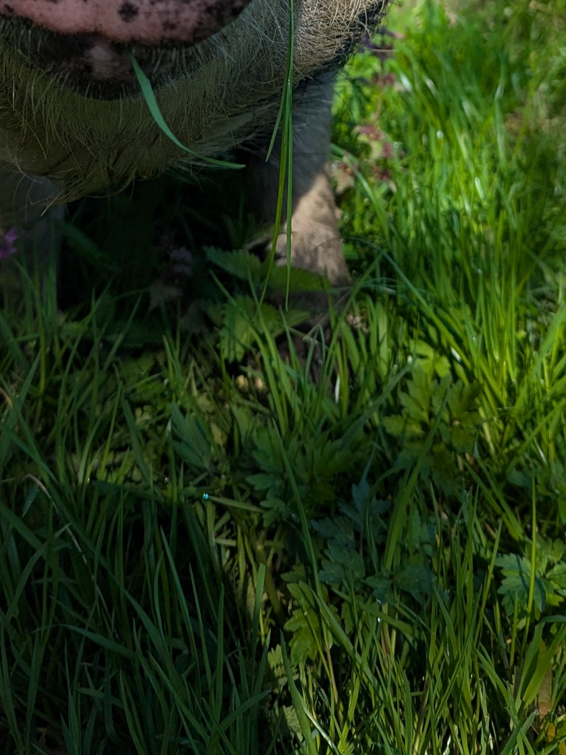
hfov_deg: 26.6
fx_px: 1199
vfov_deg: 31.0
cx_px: 290
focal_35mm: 55
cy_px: -82
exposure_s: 1/1433
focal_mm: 6.81
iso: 46
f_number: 1.85
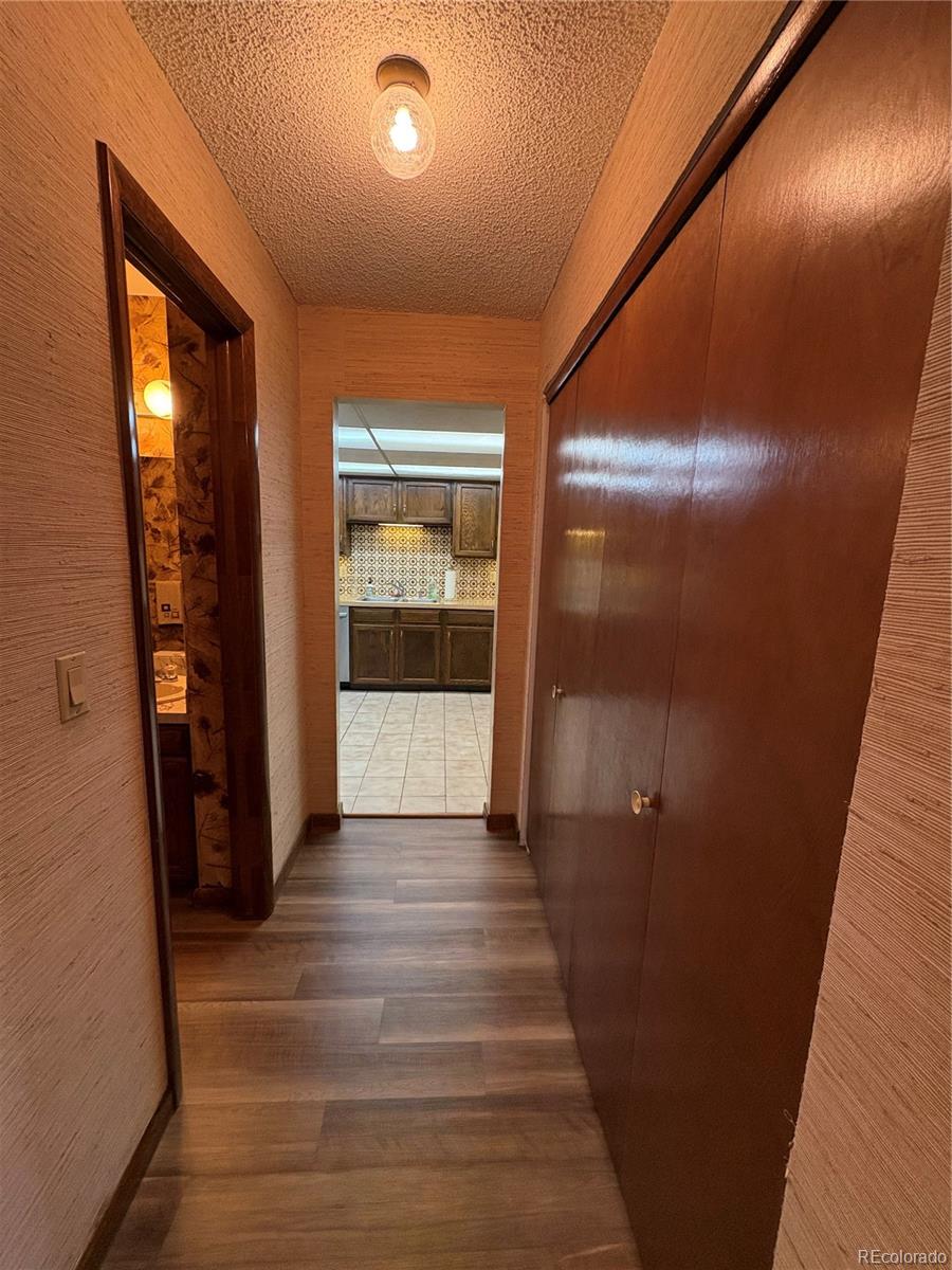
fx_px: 513
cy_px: 635
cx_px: 476
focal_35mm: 14
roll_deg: -2.1
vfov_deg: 102.1
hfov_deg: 85.7
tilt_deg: -8.7
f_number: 2.2
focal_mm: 2.22
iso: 320
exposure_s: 1/120
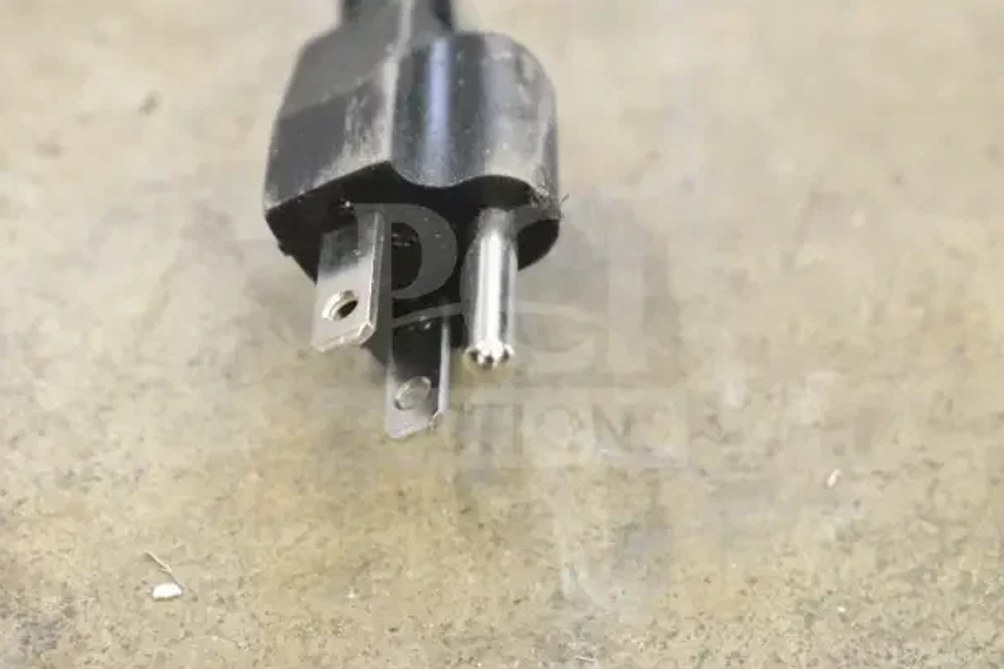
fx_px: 2329
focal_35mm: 84
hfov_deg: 24.3
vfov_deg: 16.4
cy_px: 335
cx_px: 500
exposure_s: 1/60
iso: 25600
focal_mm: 55
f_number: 5.6
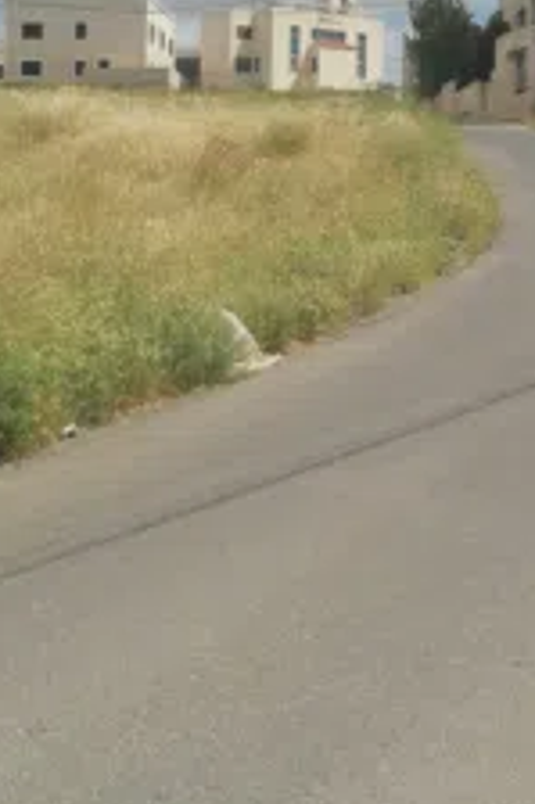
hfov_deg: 20.9
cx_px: 226
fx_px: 1451
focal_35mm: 65
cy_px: 226
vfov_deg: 30.6
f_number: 1.8
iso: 50
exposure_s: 1/1965
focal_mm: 5.3
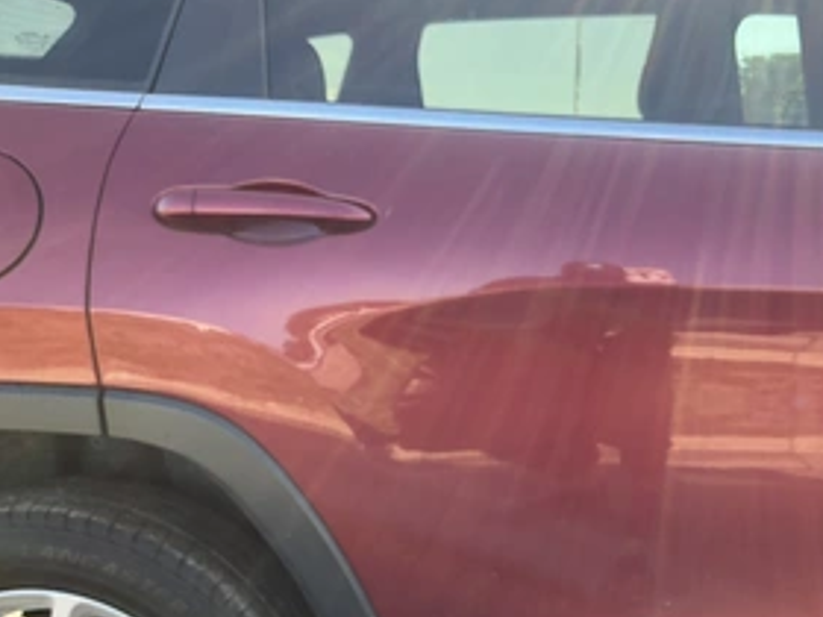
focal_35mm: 40
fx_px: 951
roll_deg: +1.0
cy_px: 432
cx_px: 538
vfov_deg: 35.5
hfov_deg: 46.2
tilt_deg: -13.0
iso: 20
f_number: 1.8
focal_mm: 3
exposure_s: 1/162
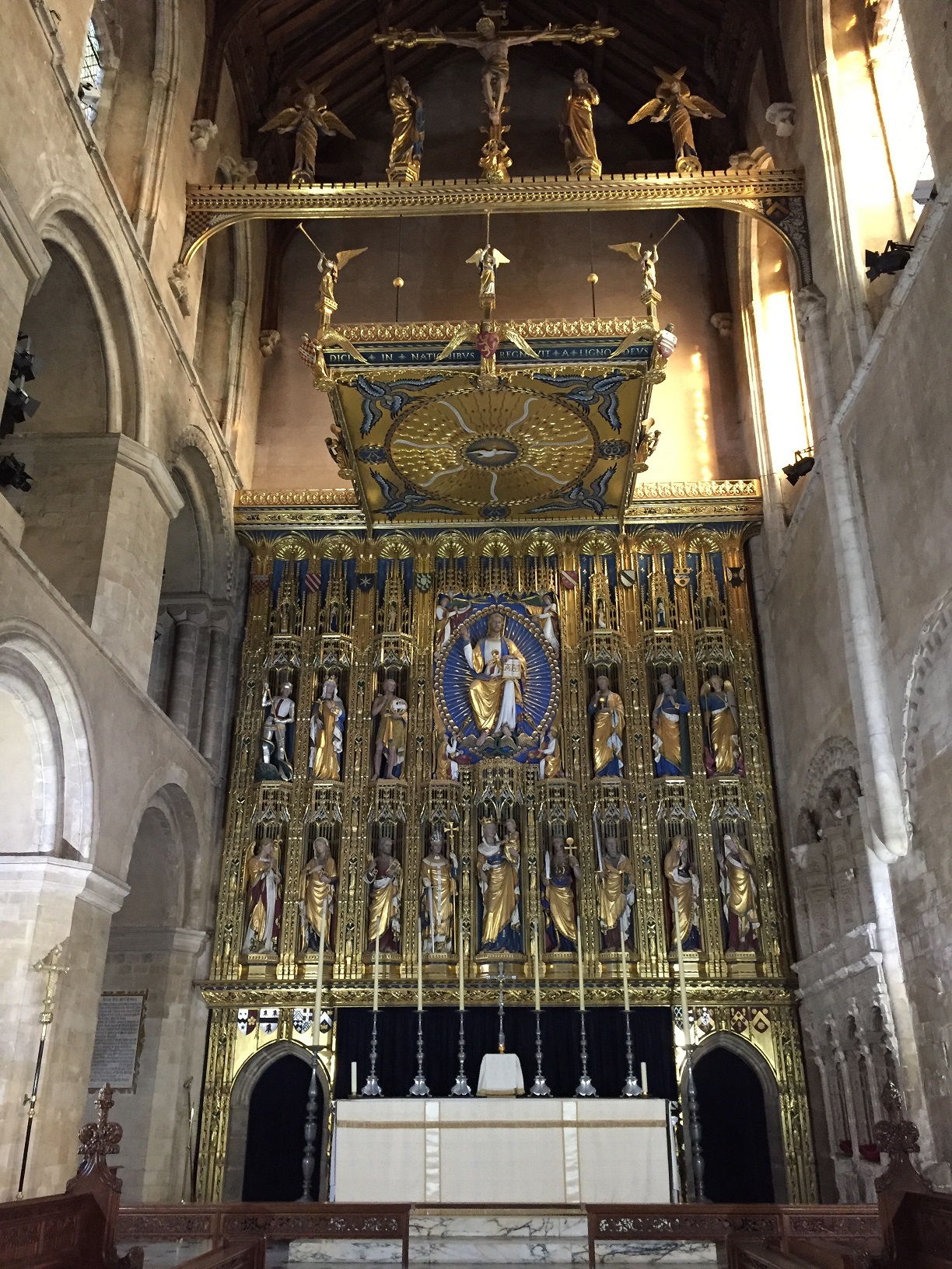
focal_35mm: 29
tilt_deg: +25.4
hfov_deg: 48.2
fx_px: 1063
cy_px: 634
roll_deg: -0.6
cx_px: 476
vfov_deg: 61.7
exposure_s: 1/17
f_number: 2.2
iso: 250
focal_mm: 4.15
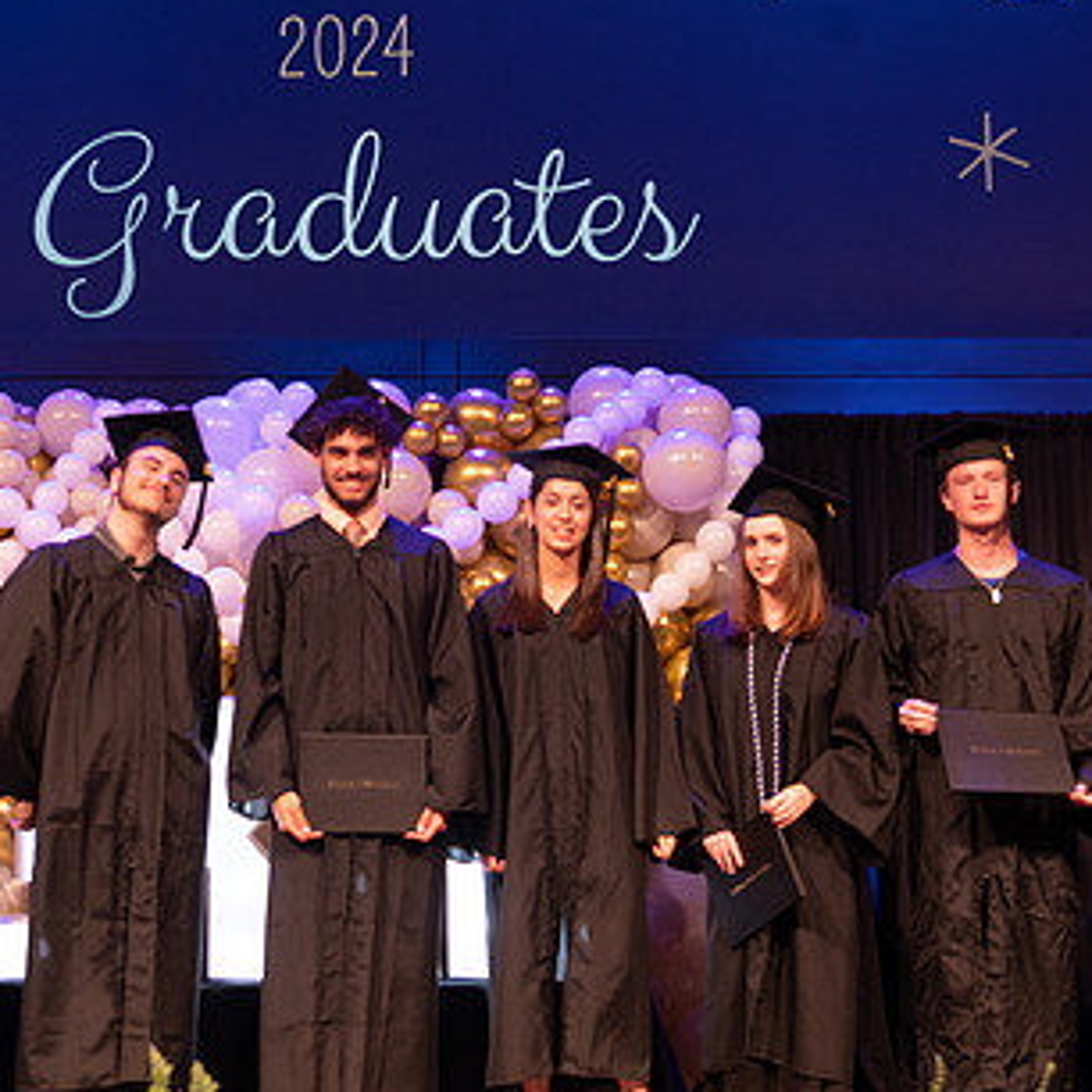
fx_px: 2534
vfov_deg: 24.3
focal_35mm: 71
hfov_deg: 24.2
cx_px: 346
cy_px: 558
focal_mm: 44
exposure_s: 1/200
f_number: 4
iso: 1600
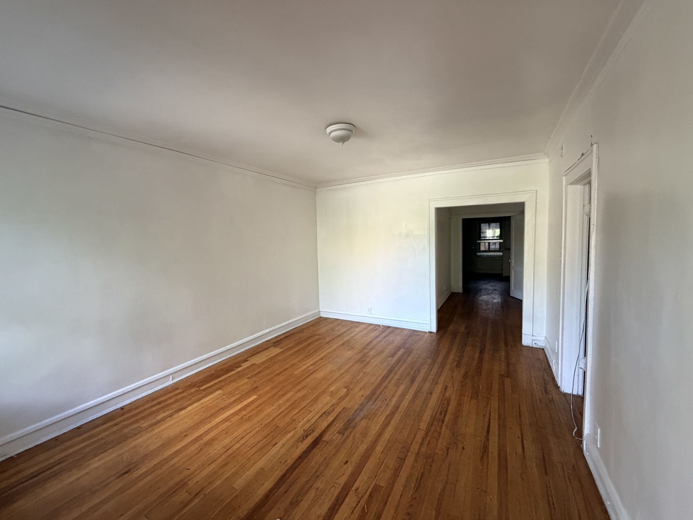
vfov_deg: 85.7
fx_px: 280
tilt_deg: -2.0
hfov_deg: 102.1
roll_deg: +2.3
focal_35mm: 14
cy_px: 260
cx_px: 346
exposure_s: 1/121
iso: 320
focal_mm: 2.22
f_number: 2.2
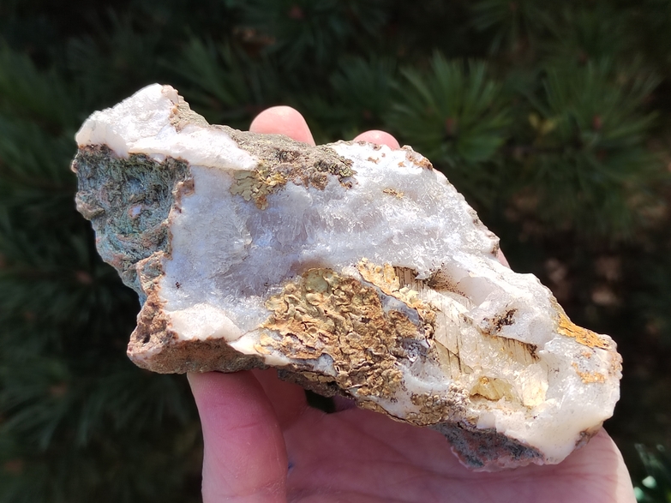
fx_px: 911
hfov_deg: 40.4
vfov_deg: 30.9
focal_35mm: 47
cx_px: 334
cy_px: 248
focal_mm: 5.52
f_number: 1.9
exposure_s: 1/1629
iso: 306
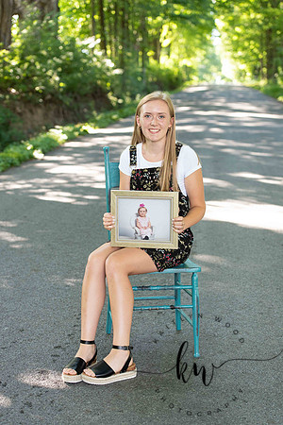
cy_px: 212
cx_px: 142
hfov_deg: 19.5
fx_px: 825
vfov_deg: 28.8
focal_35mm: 70
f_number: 3.5
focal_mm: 70
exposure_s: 1/200
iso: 640
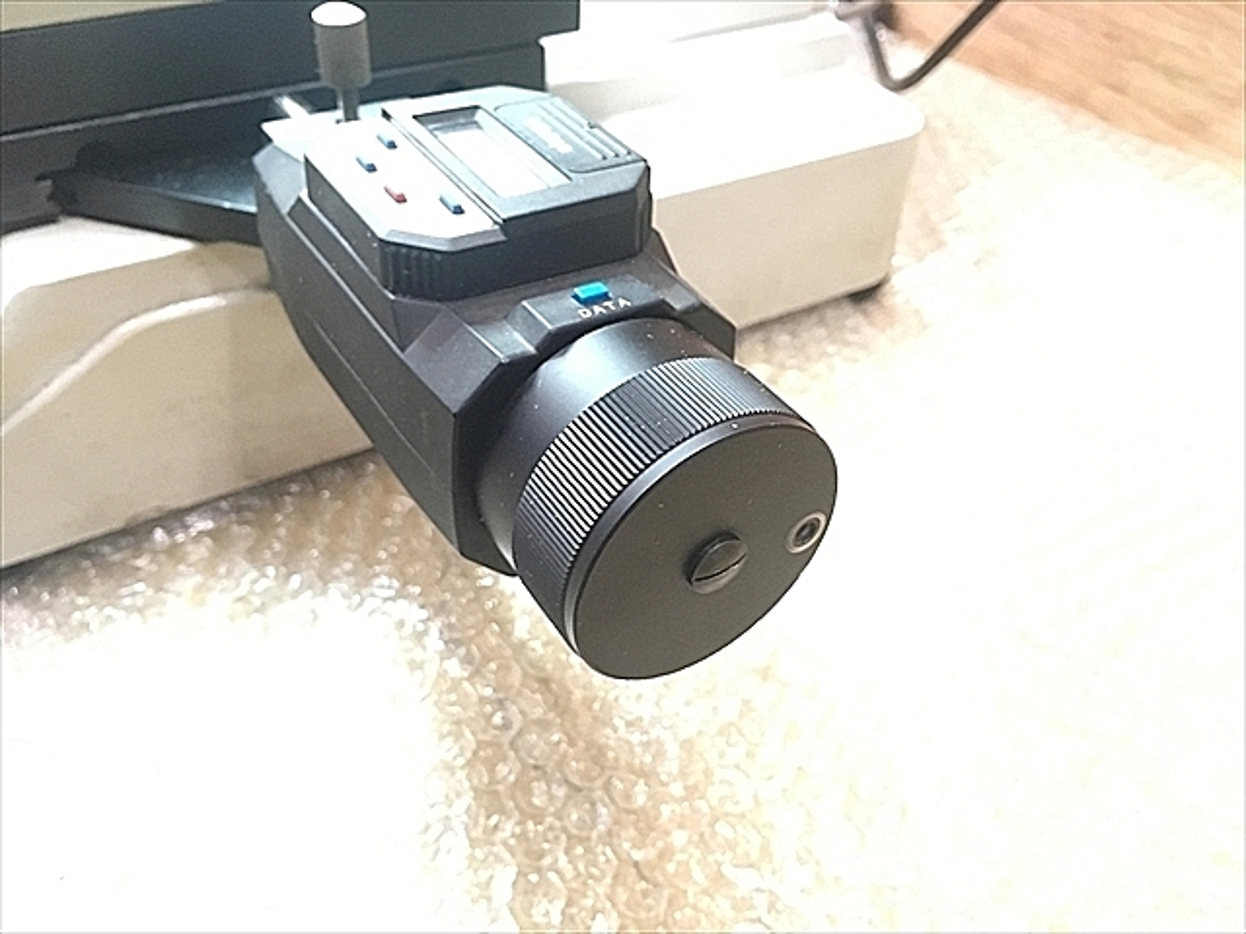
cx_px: 623
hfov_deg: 61.7
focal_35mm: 29
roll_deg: -2.7
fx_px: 1044
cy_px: 467
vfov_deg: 48.2
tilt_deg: -40.6
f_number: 2.2
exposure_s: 1/20
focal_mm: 4.15
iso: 200
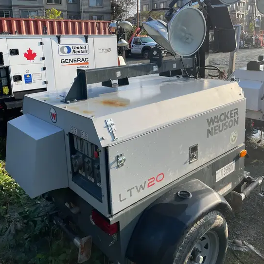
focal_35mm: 31
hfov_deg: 52.5
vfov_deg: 52.0
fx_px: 267
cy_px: 100
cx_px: 131
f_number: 1.6
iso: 50
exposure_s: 1/2212
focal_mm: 4.2
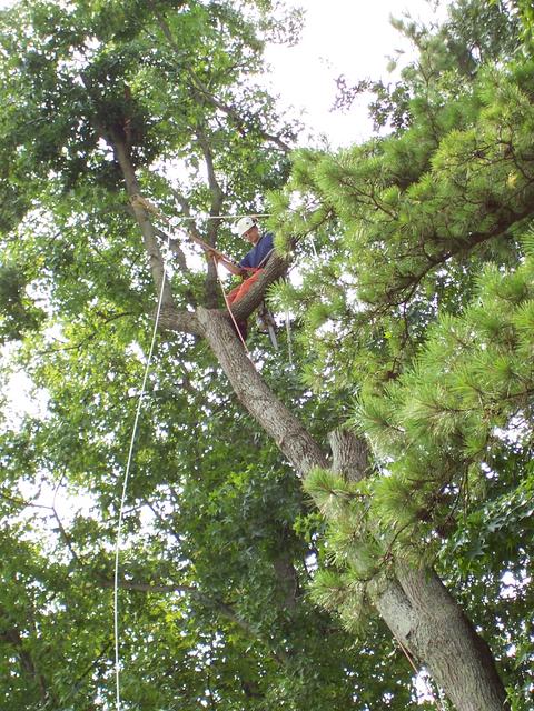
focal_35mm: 102
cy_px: 356
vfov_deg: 19.3
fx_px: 2098
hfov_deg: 14.5
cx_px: 267
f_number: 4.6
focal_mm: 16.8
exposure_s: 1/180
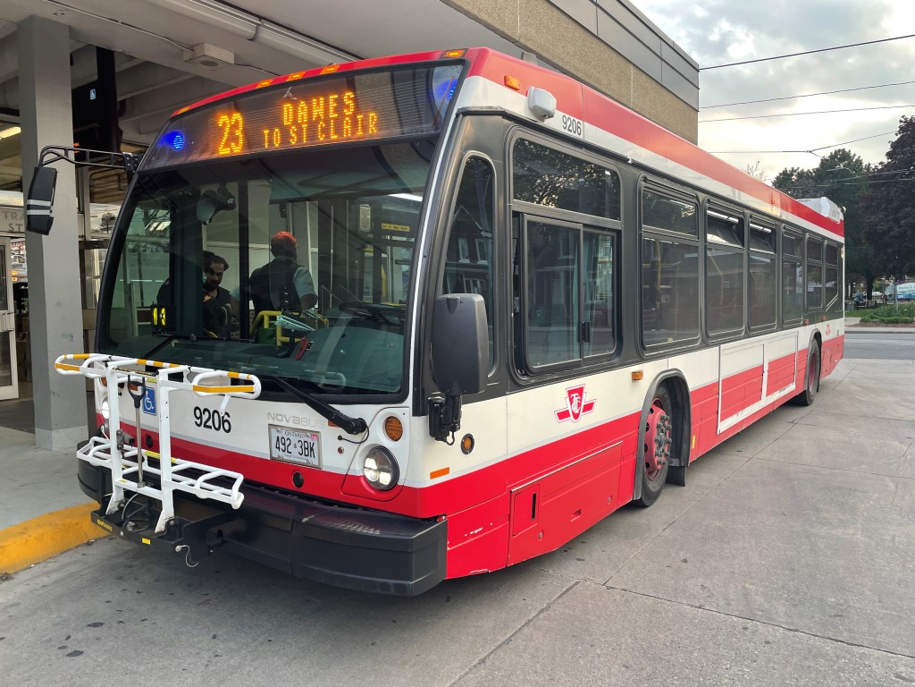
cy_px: 344
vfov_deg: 53.1
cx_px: 458
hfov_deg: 67.3
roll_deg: +1.8
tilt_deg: -3.3
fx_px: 687
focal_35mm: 26
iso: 50
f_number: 1.6
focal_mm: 4.2
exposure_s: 1/121
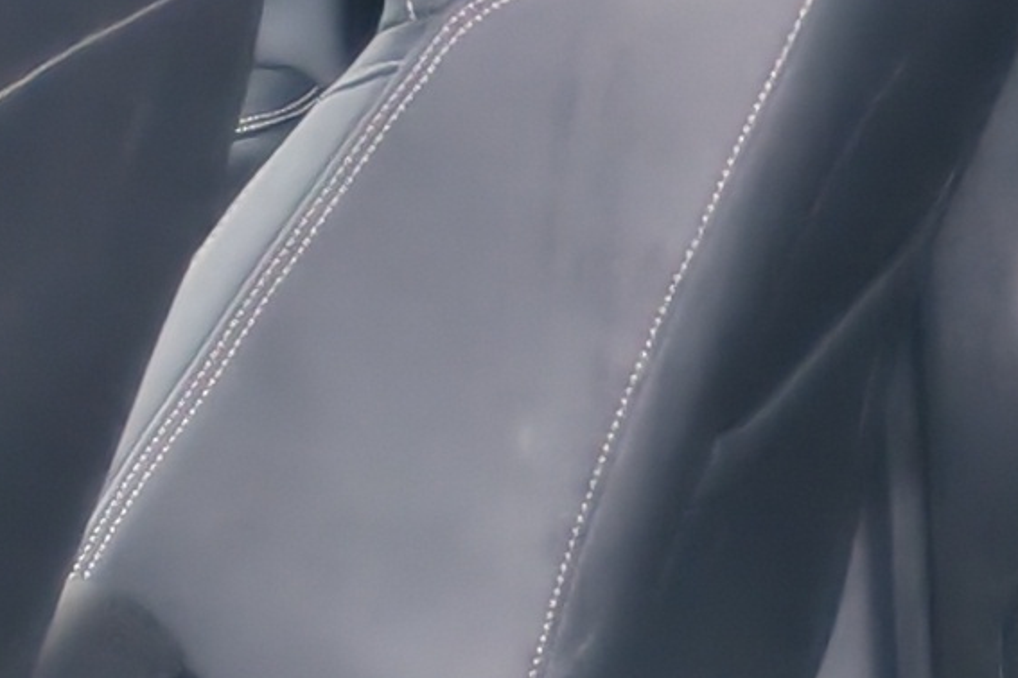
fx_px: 5740
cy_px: 798
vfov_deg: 6.7
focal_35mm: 203
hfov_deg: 9.5
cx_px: 1957
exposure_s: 1/120
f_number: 1.95
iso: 50
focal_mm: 5.52
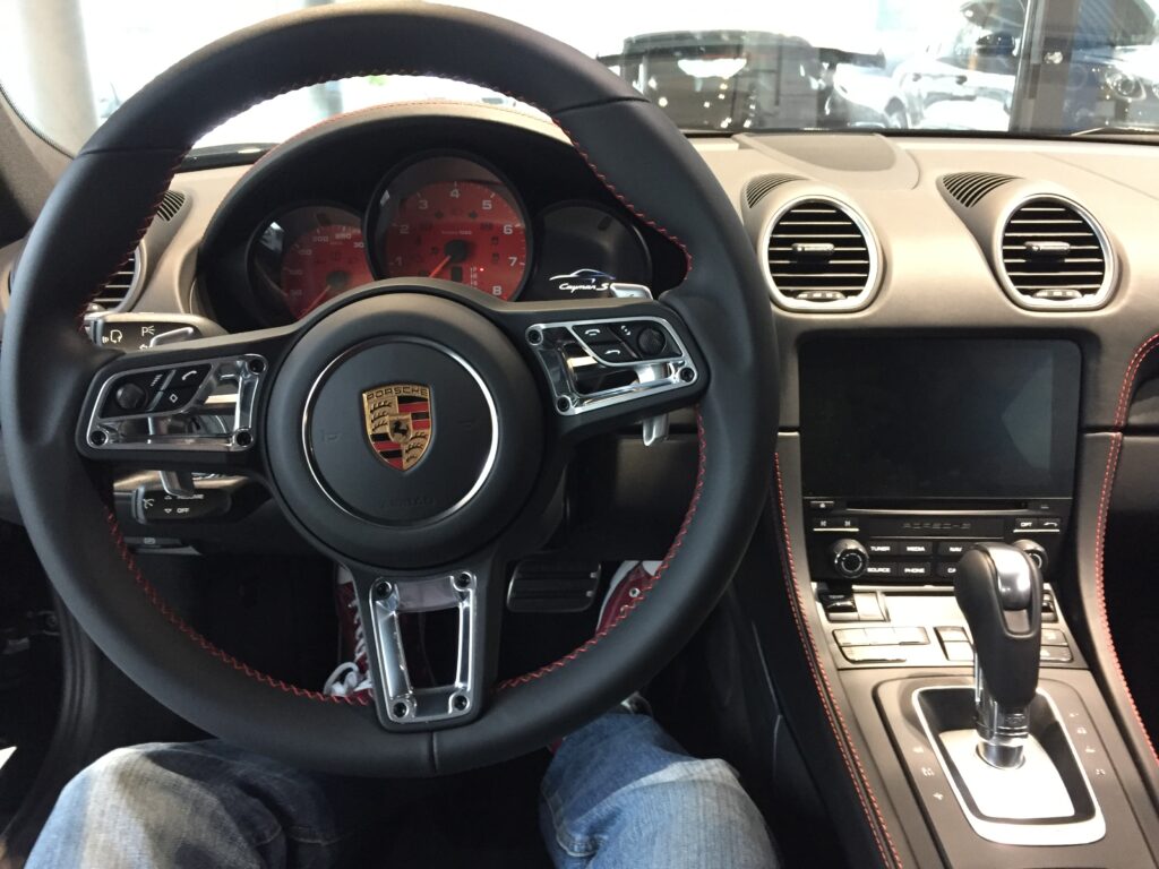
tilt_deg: -17.9
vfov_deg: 48.2
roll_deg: -0.9
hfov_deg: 61.7
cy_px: 434
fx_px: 971
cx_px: 580
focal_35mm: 29
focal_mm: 4.15
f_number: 2.2
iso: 250
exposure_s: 1/20
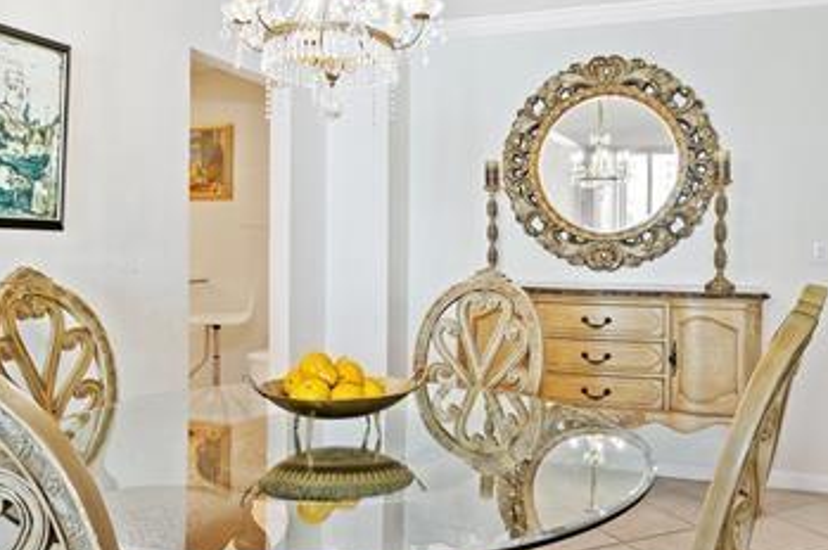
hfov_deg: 57.3
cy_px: 288
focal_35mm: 33
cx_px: 410
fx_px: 758
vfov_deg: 39.9
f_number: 8
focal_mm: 18
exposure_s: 1/5
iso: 200
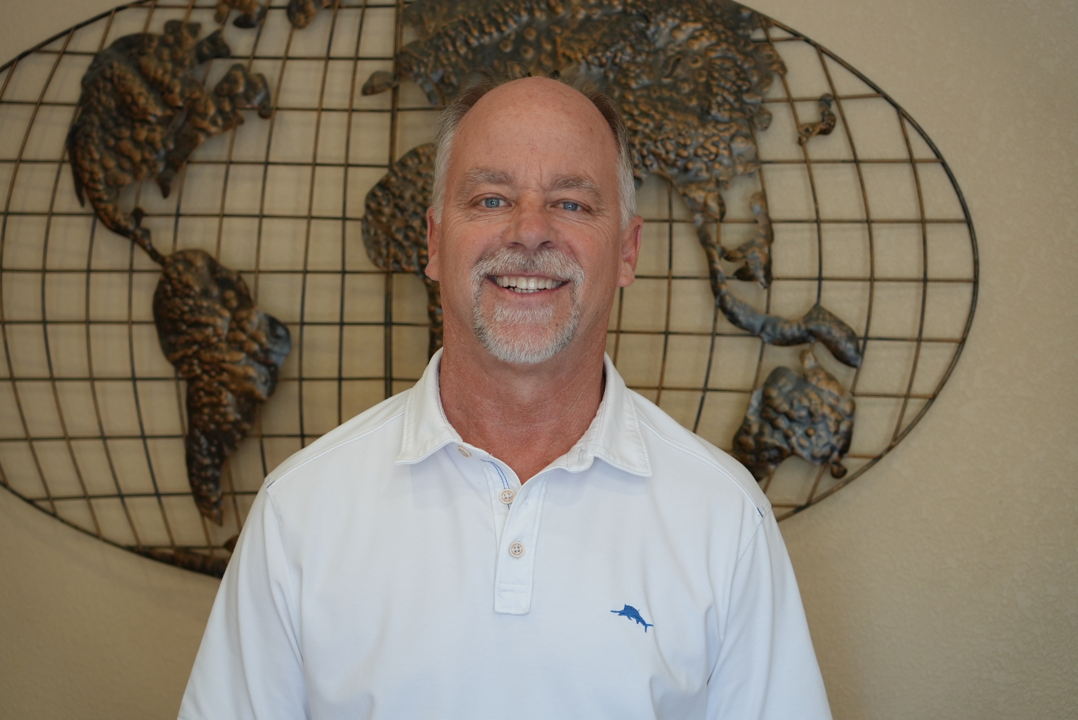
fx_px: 2367
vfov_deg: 17.3
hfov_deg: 25.7
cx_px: 539
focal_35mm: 79
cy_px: 360
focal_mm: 79
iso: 1000
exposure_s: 1/160
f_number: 4
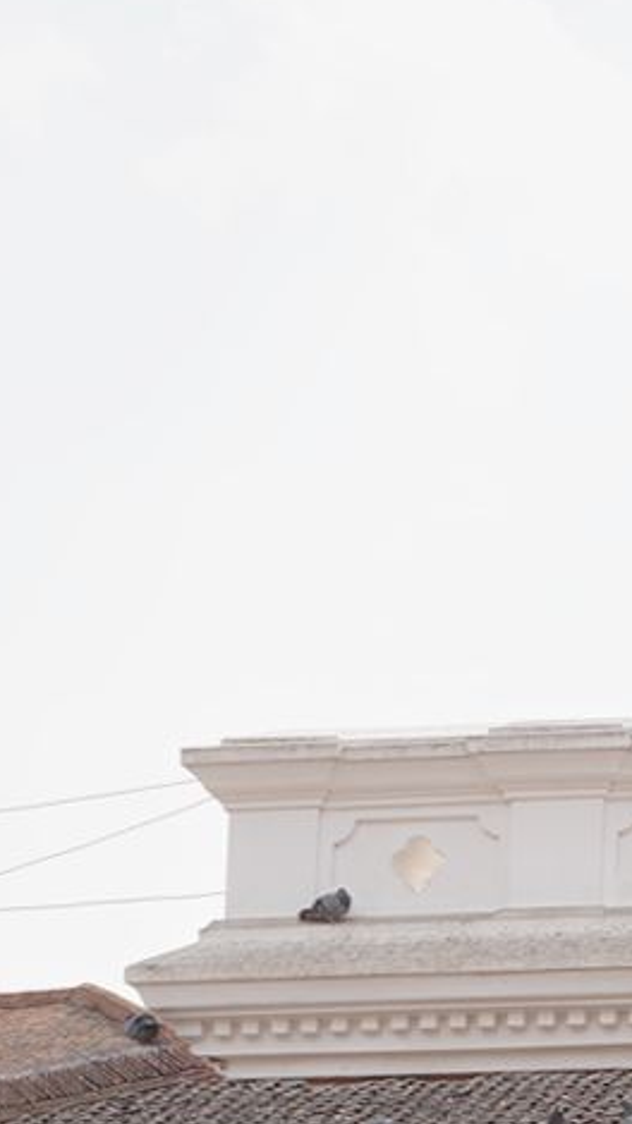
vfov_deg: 18.8
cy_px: 1370
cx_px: 1216
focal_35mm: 107
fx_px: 3191
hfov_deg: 10.5
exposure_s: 1/125
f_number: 8
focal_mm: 24
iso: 100
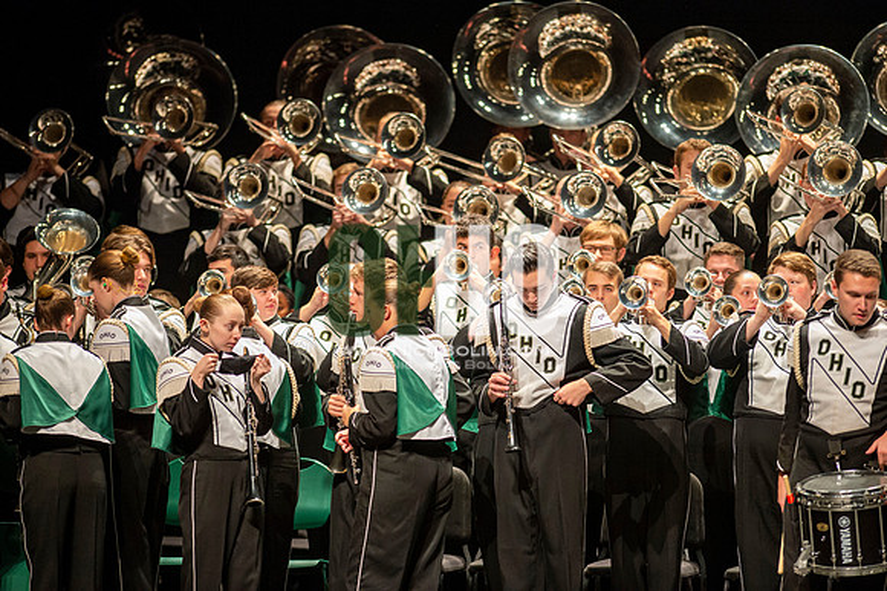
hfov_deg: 6.9
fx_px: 7387
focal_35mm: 300
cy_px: 296
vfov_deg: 4.6
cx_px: 444
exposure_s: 1/500
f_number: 2.8
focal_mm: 300
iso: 3200
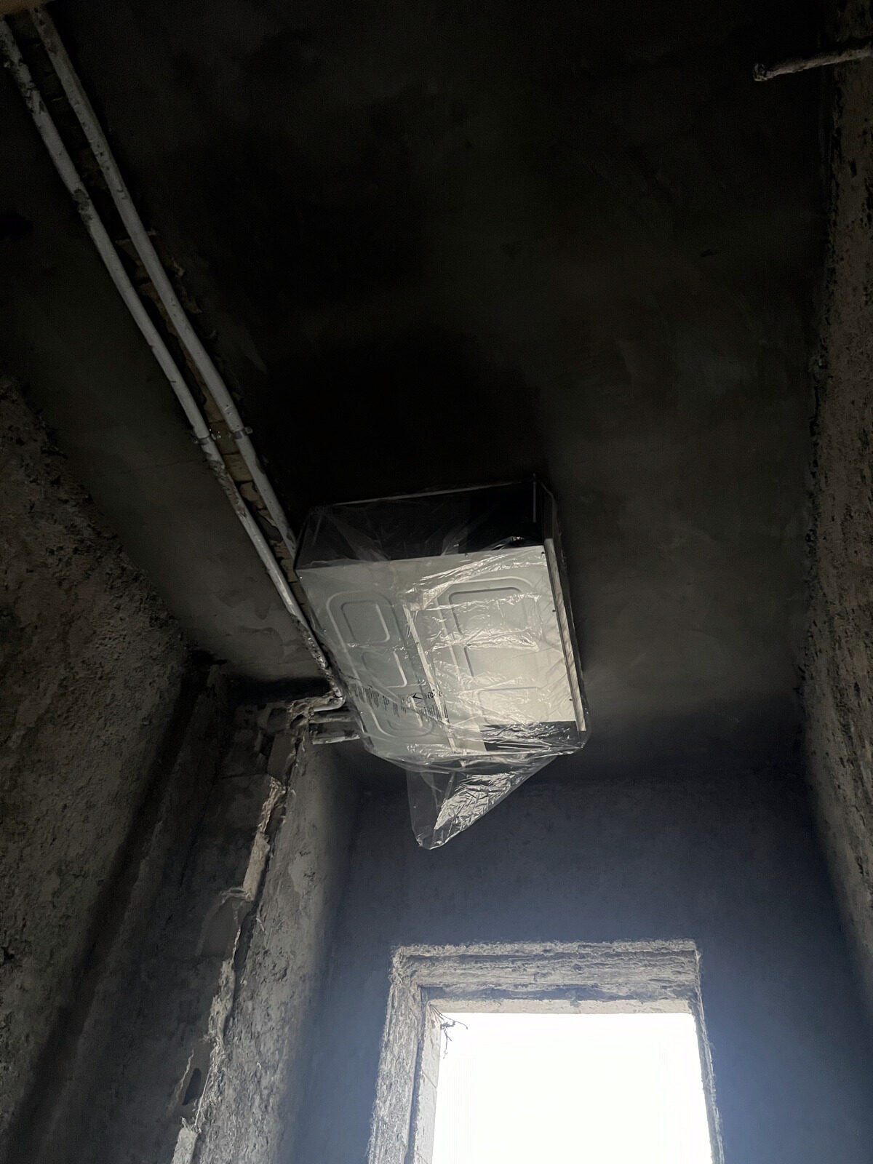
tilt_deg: +47.3
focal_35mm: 26
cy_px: 582
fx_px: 874
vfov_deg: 67.3
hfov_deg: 53.1
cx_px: 436
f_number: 1.5
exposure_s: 1/39
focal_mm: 5.7
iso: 640
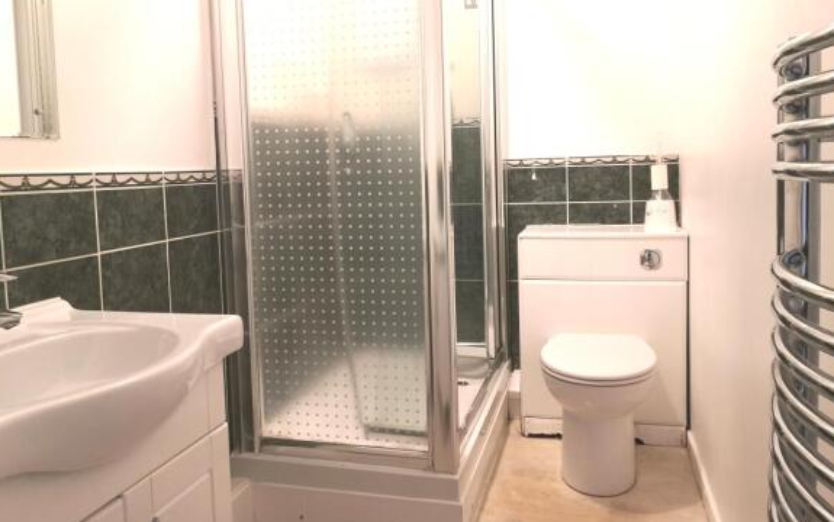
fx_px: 659
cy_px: 220
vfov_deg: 43.1
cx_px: 418
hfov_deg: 64.6
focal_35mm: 29
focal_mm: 3.95
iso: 125
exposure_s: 1/33.3
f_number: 1.6
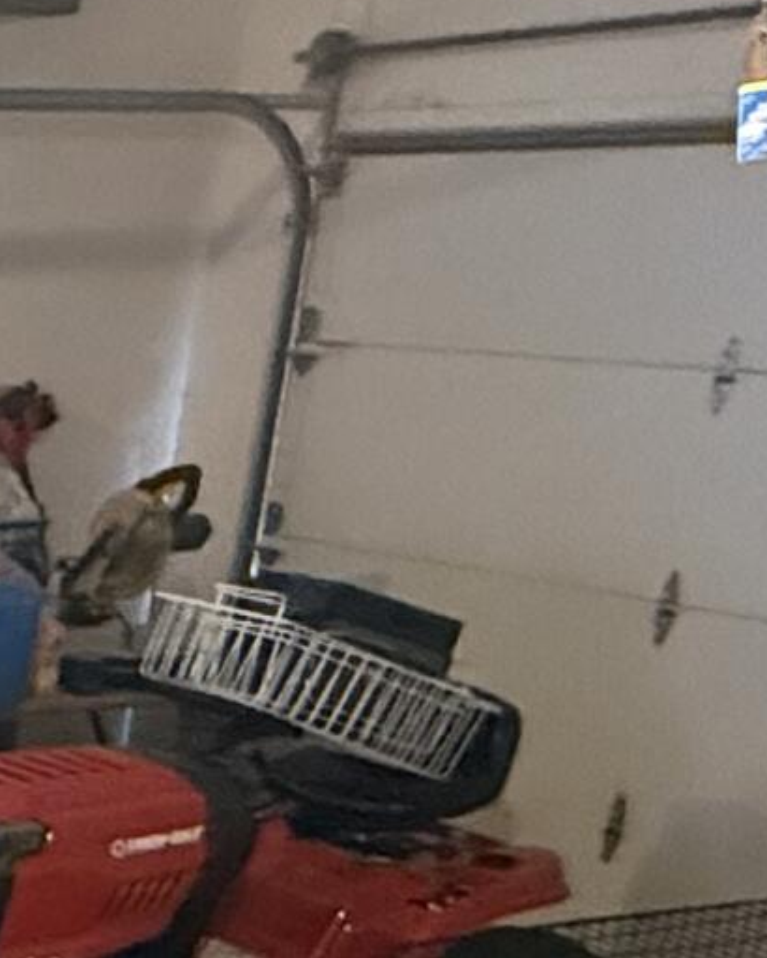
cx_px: -984
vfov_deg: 22.8
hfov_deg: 14.2
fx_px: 2269
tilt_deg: -17.6
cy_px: 969
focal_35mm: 80
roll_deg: +0.1
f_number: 2.2
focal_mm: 2.22
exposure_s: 1/60
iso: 1000
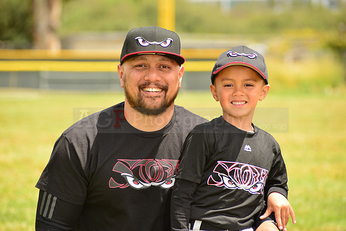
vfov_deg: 6.9
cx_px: 173
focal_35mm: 200
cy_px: 116
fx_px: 1923
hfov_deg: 10.3
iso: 125
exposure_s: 1/250
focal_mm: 200
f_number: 6.3
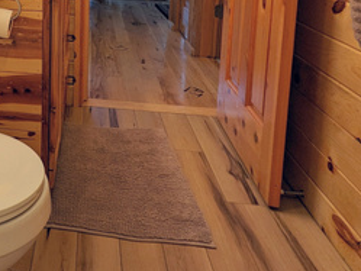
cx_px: 3
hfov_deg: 40.3
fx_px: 428
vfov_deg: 31.3
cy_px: -26
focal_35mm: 41
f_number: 2.2
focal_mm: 2.35
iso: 46
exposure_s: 1/123
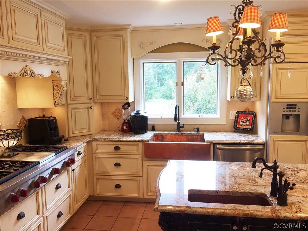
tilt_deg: -6.0
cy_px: 116
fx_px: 258
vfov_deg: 48.2
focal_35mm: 29
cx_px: 154
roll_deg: -1.3
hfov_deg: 61.7
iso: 32
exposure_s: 1/40
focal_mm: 4.15
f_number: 2.2
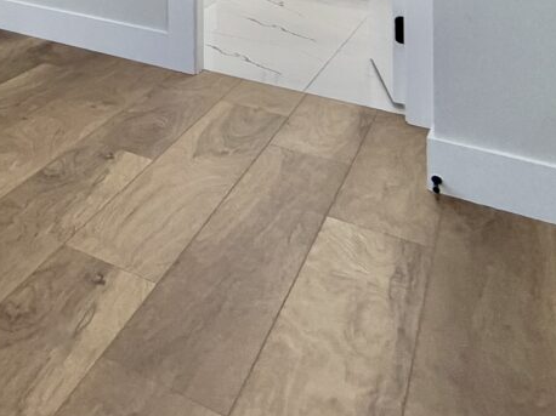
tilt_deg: +2.5
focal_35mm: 47
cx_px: -206
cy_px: -213
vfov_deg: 24.1
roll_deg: -0.6
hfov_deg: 30.0
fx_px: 755
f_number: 2.2
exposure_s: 1/120
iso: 250
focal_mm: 2.22
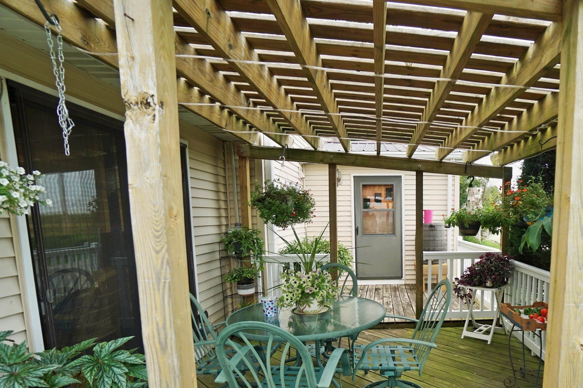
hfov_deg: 77.8
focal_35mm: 21
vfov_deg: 57.8
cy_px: 267
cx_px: 403
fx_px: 340
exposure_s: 1/160
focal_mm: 10
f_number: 4
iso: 100
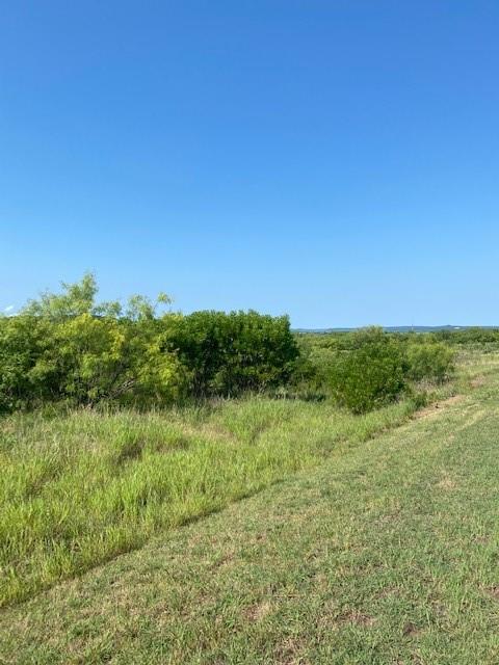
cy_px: 332
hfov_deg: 53.1
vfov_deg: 67.3
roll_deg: -0.9
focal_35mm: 26
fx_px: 500
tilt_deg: +1.3
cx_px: 250
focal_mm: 4.25
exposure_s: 1/2625
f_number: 1.8
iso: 32
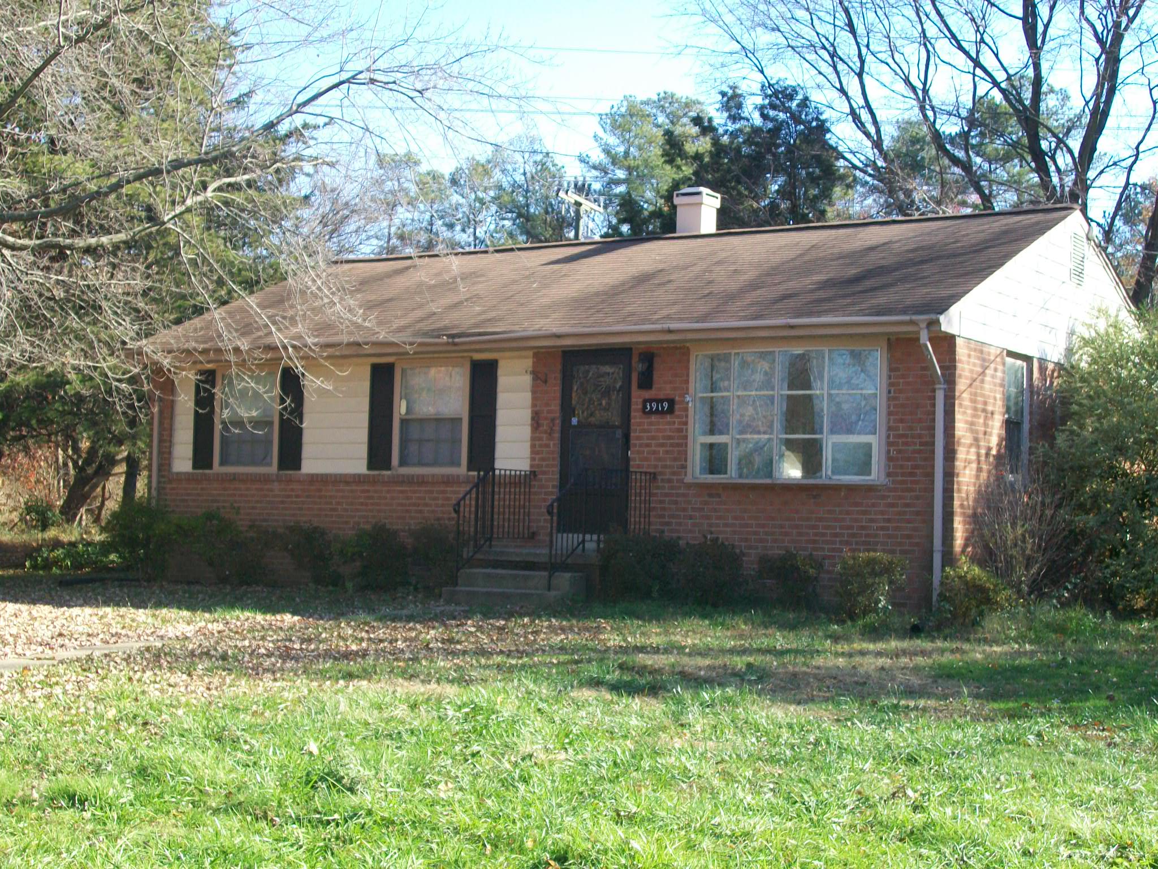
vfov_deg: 26.1
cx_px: 579
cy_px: 434
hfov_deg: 34.3
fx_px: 1873
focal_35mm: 56
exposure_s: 1/250
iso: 64
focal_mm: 9.4
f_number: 3.3
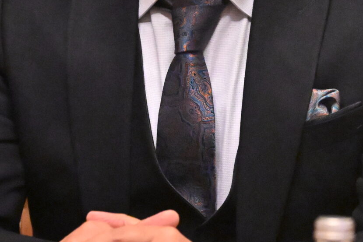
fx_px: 3177
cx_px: 154
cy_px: -19
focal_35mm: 315
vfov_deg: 4.4
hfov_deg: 6.5
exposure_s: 1/200
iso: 16000
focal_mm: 102
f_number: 4
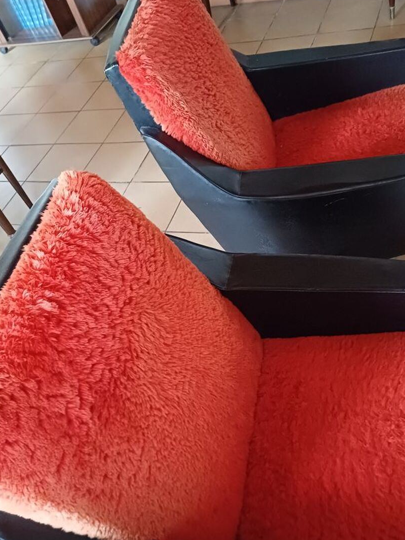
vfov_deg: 57.8
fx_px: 484
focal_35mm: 31
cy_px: 328
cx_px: 242
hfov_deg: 45.2
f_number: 1.8
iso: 1600
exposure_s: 1/14.3
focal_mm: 4.65
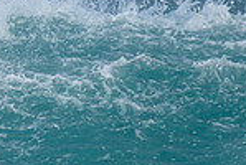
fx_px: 21718
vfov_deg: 0.4
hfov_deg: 0.6
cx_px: -234
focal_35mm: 3172
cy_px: 232
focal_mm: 660
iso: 720
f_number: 11
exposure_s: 1/1600
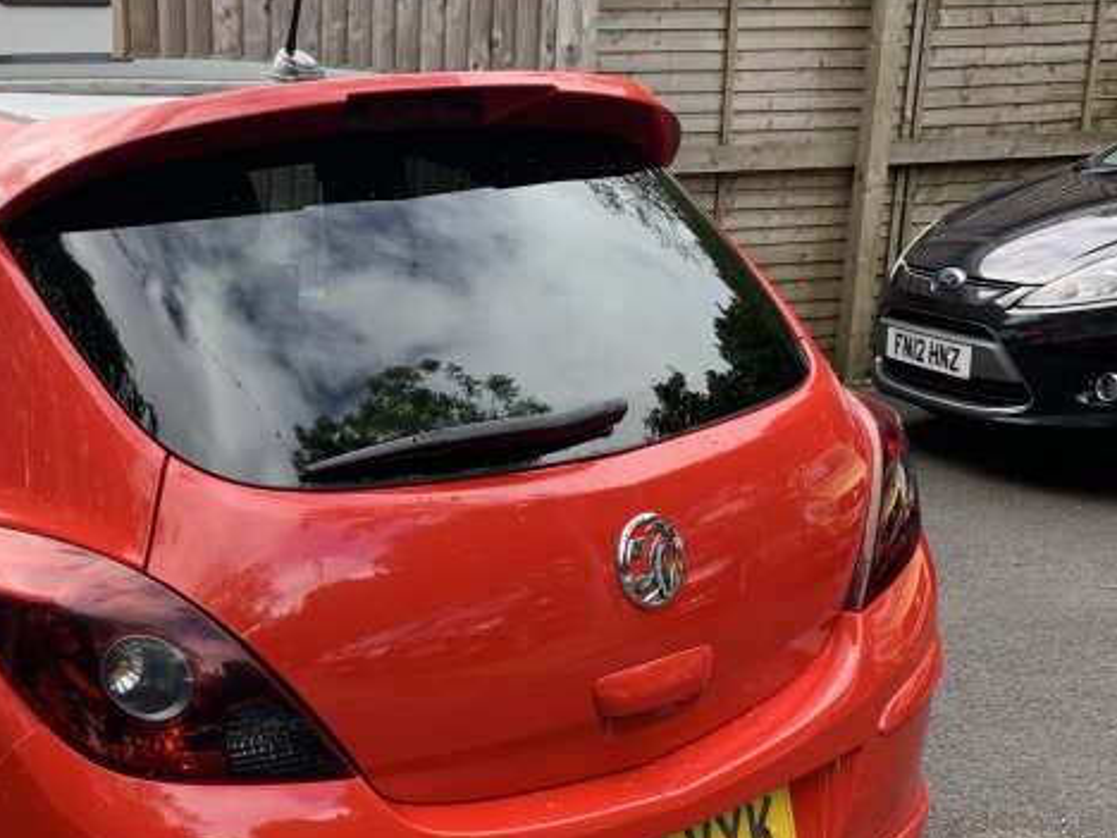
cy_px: 663
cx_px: 246
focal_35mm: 50
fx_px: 1613
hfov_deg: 37.0
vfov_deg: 28.5
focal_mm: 4.25
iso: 25
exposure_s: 1/151
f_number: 1.8
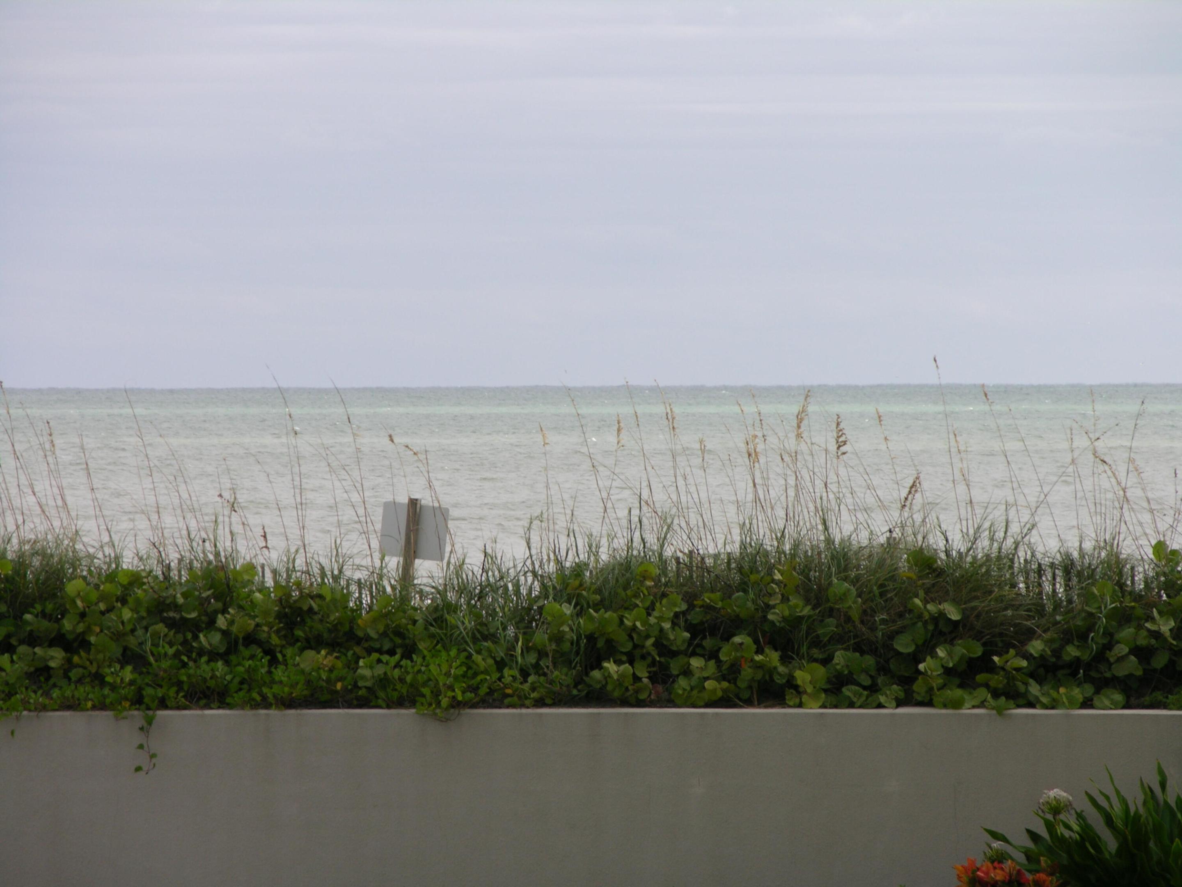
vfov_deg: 5.3
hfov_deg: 7.1
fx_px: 9561
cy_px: 444
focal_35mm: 280
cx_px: 591
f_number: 5.3
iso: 50
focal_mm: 71.2
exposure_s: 1/270
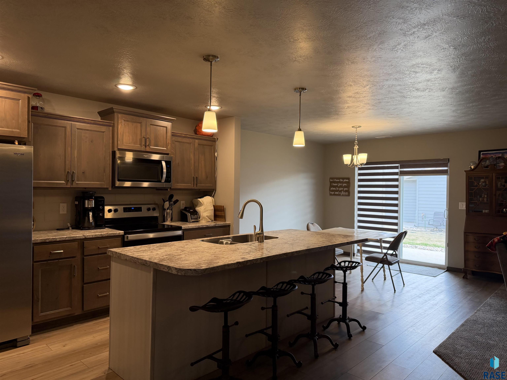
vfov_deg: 56.8
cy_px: 190
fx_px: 352
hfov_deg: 71.6
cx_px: 254
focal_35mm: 24
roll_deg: -0.7
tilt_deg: -0.8
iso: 200
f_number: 1.78
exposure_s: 1/124
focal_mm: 6.76
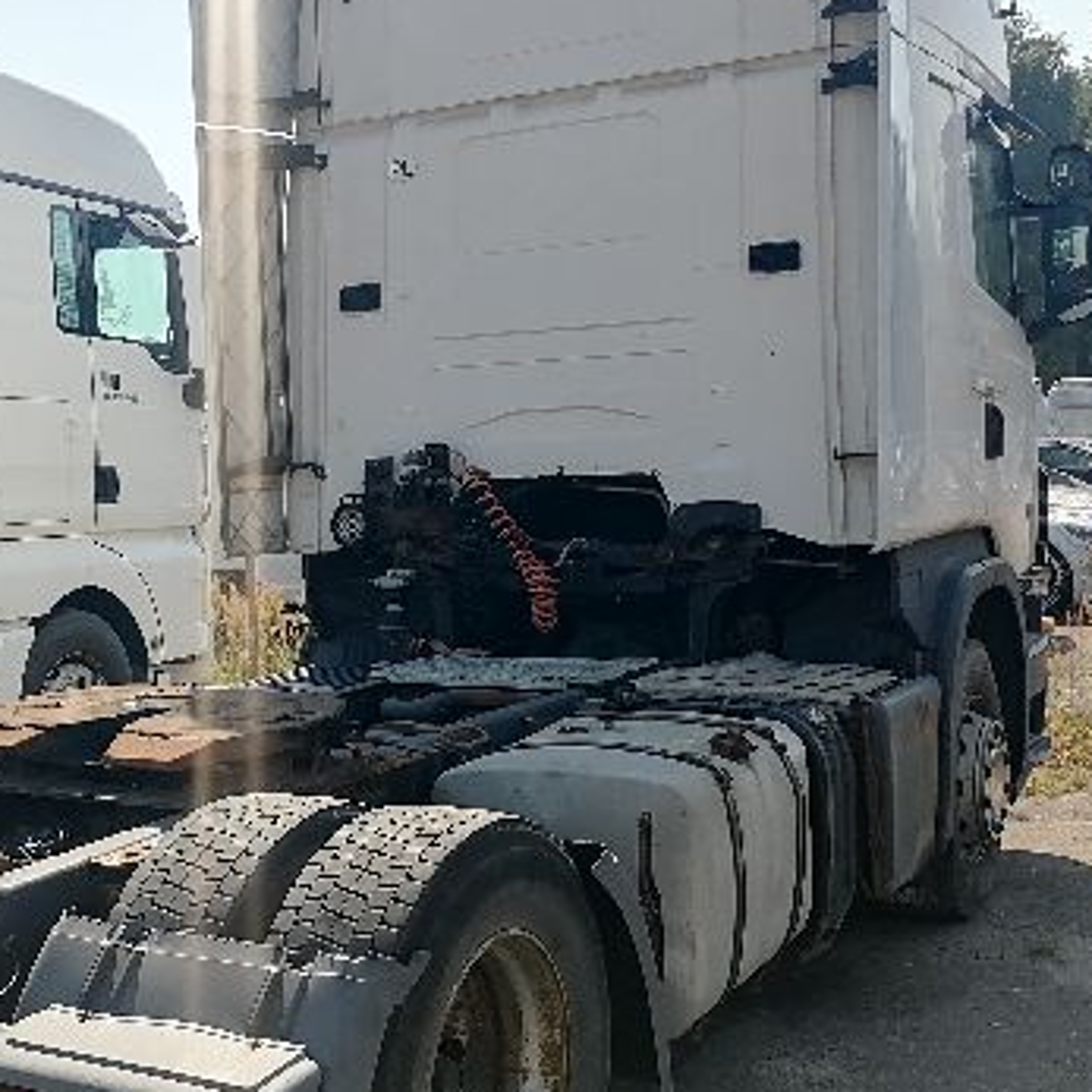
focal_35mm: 53
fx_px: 1892
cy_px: 595
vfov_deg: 32.2
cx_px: 334
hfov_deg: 31.8
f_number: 1.8
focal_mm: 4.25
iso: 50
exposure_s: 1/1645
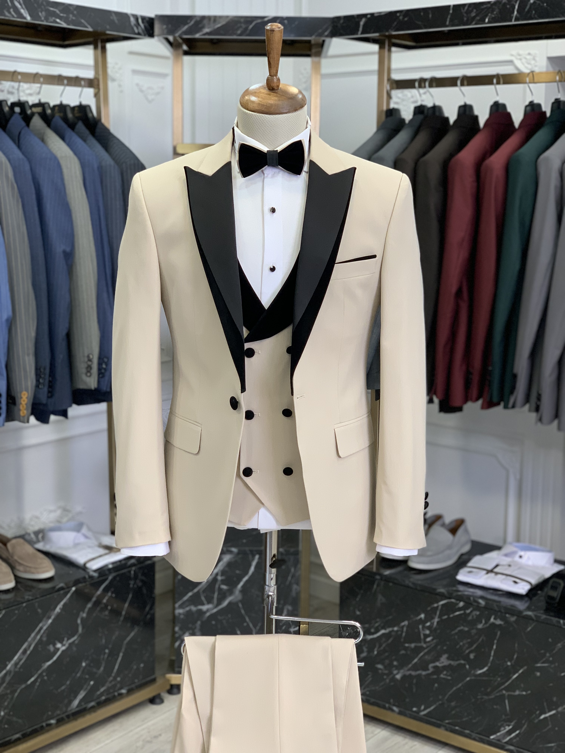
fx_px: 1132
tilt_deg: -9.1
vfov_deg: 36.8
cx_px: 282
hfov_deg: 28.0
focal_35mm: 52
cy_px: 376
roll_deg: -1.5
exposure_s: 1/122
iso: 125
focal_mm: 6
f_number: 2.4
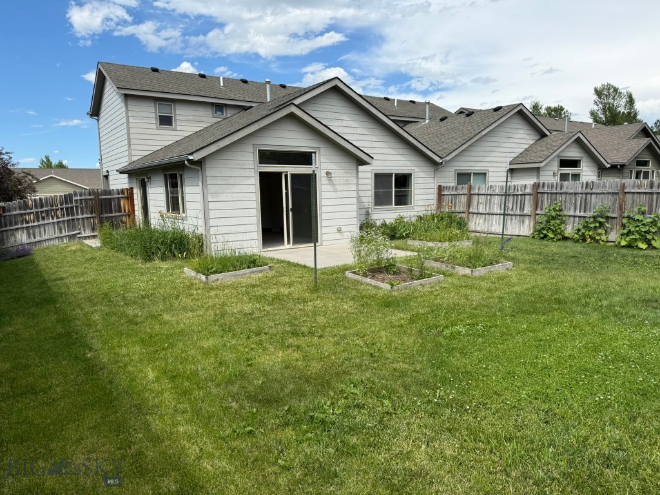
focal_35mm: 24
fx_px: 458
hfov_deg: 71.6
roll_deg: +0.8
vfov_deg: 56.8
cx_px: 330
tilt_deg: -6.6
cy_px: 248
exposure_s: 1/4167
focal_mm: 6.76
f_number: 1.78
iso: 80
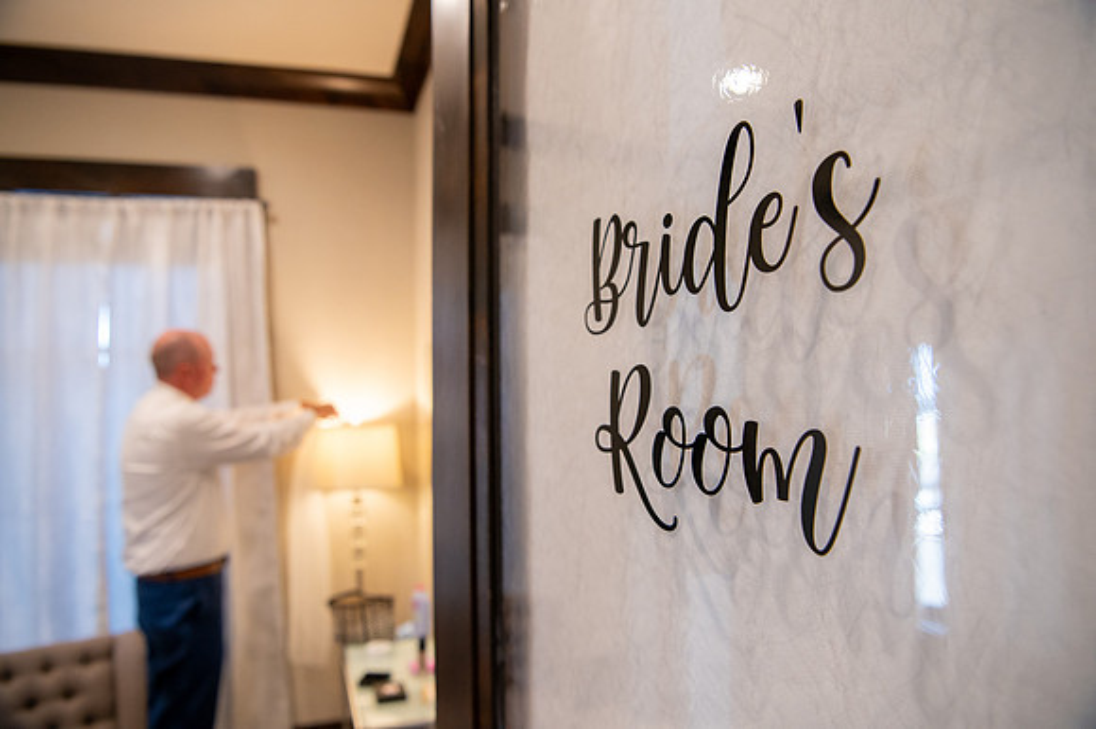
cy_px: 364
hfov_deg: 73.8
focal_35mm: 24
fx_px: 730
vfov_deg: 53.1
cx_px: 548
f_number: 4.5
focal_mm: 24
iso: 2500
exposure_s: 1/160
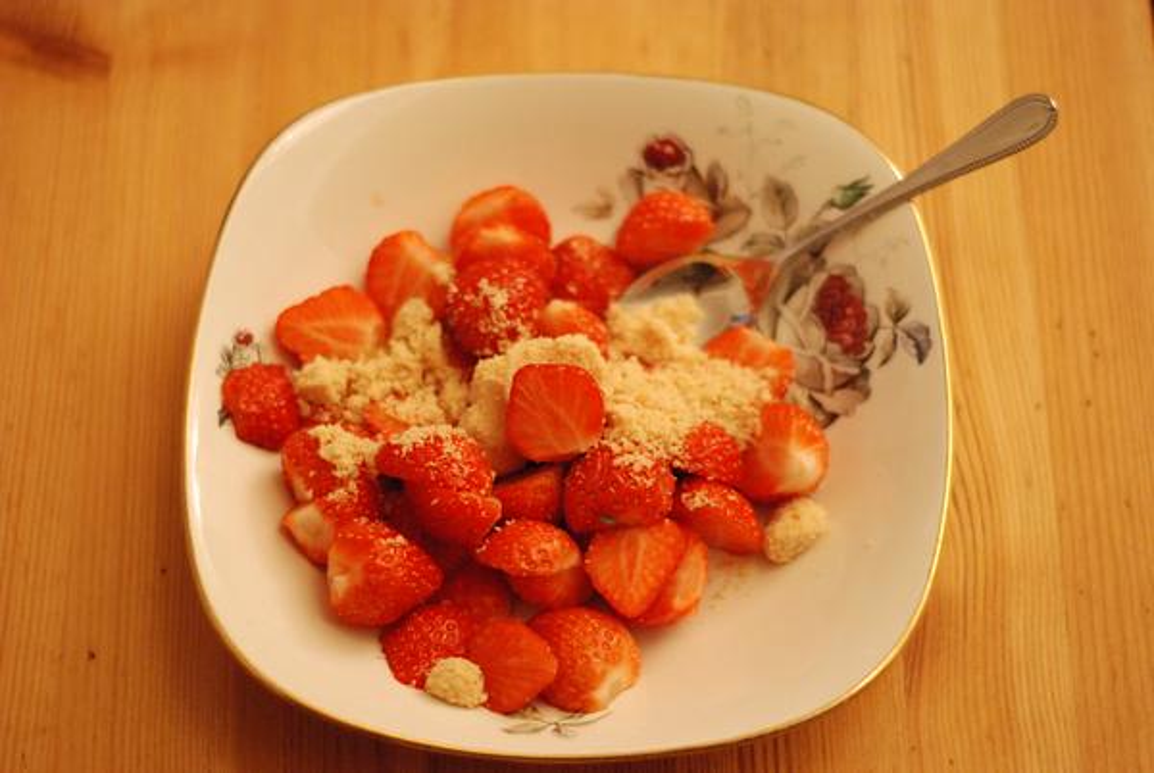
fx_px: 2408
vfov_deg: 18.2
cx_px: 577
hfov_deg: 27.0
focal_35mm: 75
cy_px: 386
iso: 1600
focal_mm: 50
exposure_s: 1/100
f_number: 1.8
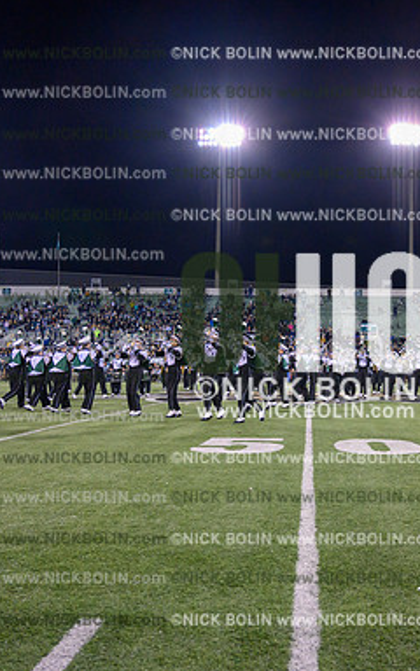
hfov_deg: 33.9
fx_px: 678
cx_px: 304
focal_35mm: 37
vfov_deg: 52.7
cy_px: 336
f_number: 4
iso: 5000
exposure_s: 1/800
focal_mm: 24
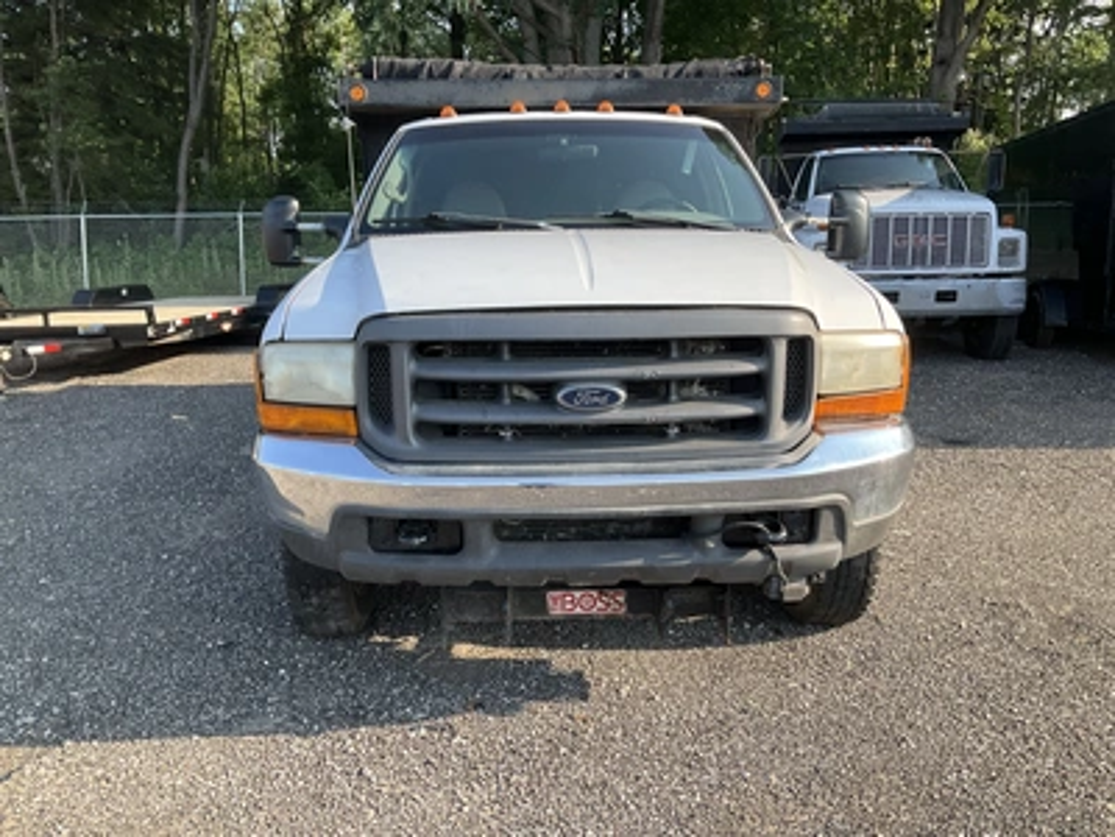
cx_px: 558
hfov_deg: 61.7
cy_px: 418
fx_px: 934
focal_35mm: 29
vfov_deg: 48.2
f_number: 1.8
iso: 25
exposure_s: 1/442
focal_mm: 3
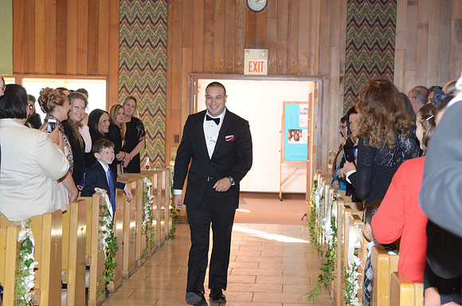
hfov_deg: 24.7
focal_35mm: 82
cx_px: 231
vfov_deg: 16.5
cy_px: 153
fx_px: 1056
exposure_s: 1/60
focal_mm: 55
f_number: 5.6
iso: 1600
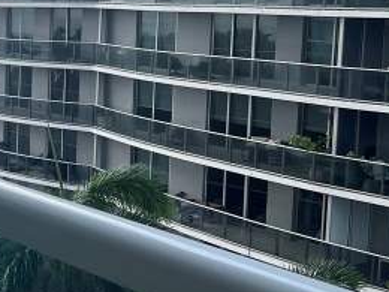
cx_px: -190
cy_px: 90
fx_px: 899
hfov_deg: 20.8
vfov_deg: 18.4
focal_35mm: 80
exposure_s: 1/1441
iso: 50
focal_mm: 5.1
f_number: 1.6
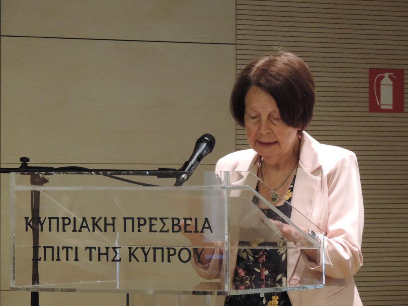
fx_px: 2652
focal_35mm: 225
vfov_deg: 6.6
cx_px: 204
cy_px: 153
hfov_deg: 8.8
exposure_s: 1/30
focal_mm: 40.1
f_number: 4.6
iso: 800
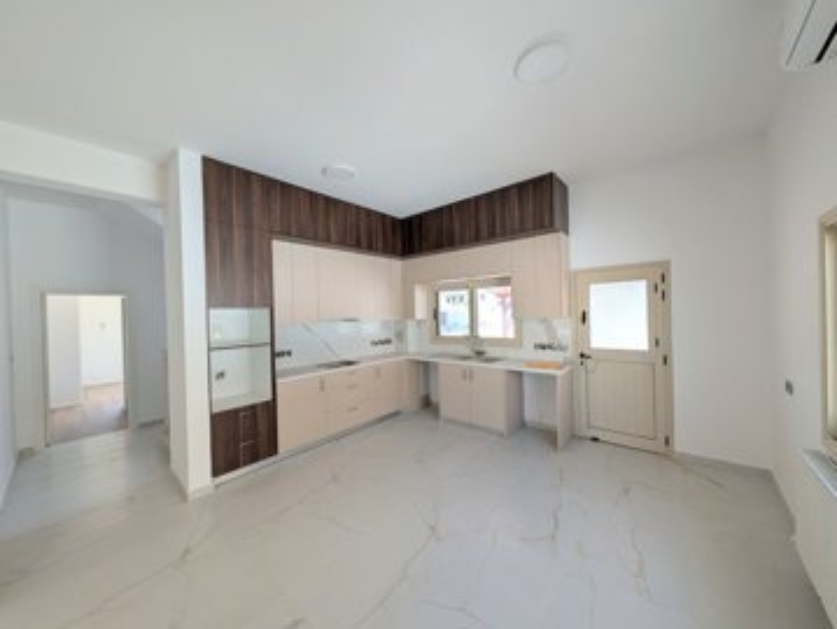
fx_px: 290
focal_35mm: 12
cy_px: 314
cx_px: 418
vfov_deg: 94.6
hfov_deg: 110.5
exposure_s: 1/364
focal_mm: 2.02
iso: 68
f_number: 1.7
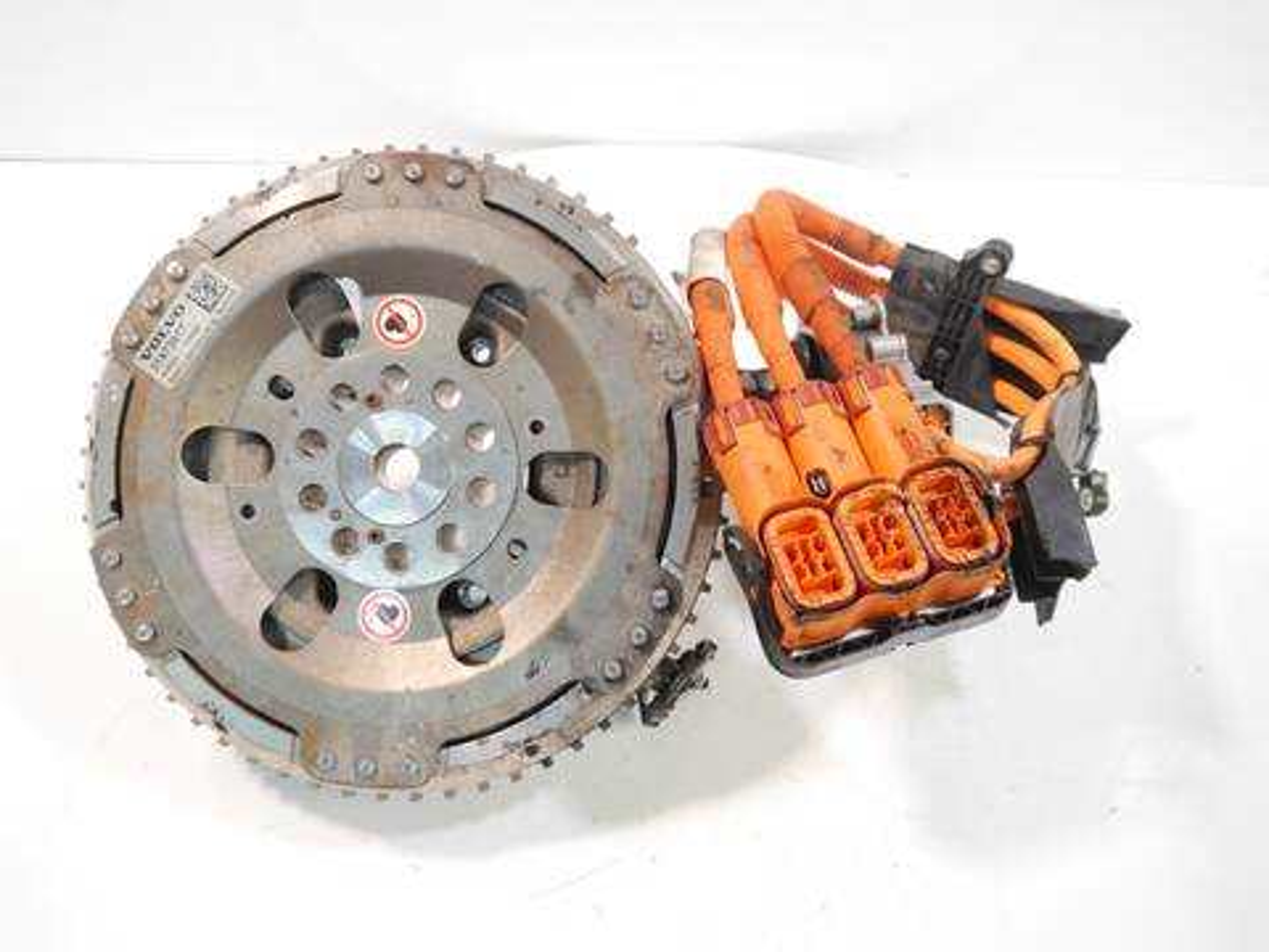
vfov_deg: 41.8
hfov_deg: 54.0
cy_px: 476
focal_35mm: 34
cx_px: 634
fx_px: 1246
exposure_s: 1/60
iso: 1250
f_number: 3.9
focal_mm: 17
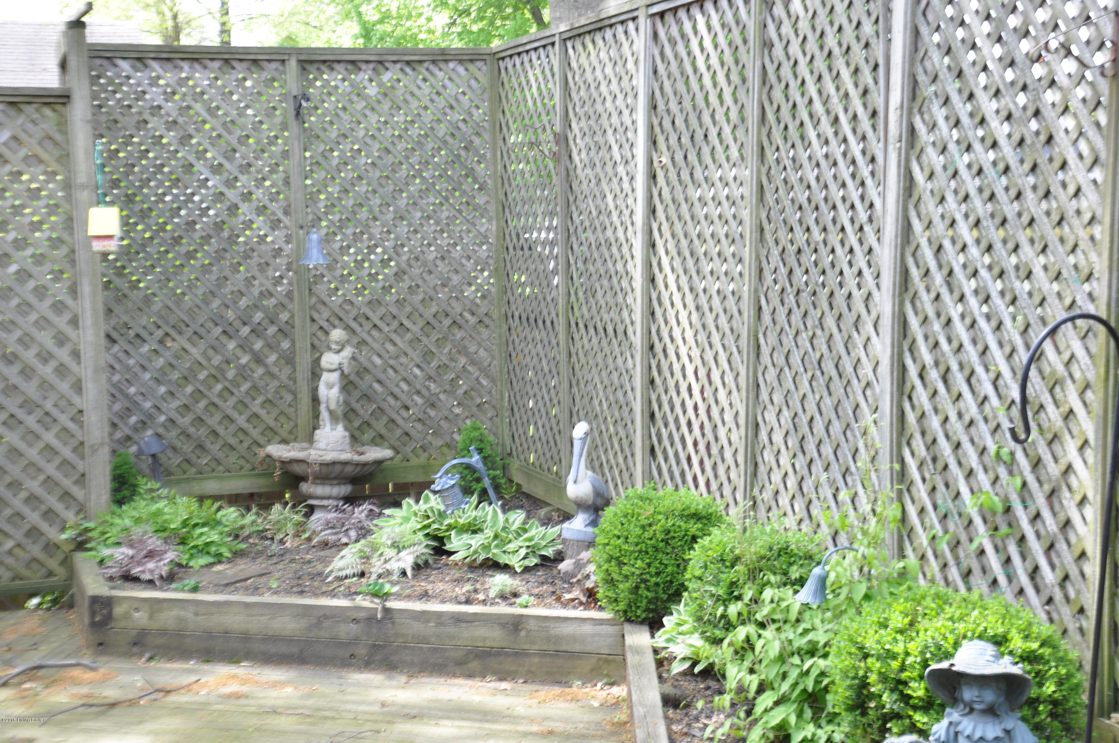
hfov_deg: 31.9
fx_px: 1956
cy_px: 372
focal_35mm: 63
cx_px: 560
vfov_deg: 21.5
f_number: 7.1
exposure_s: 1/50
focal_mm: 42
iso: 200
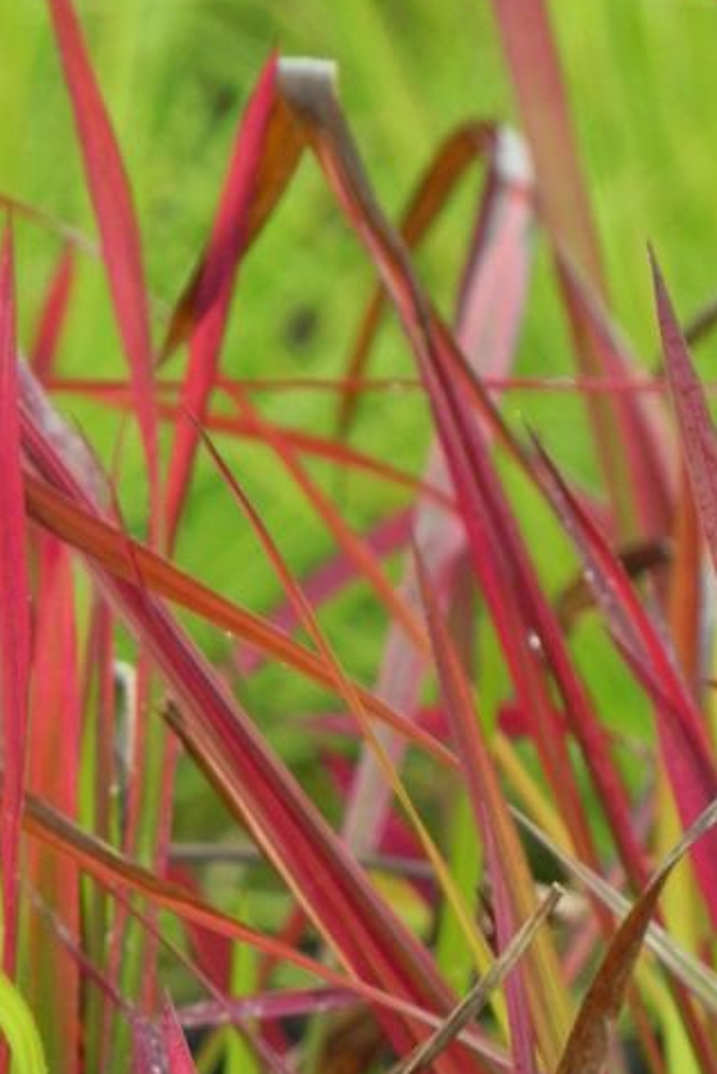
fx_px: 25164
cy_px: 554
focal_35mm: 843
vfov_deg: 2.4
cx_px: 59
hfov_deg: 1.6
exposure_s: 1/60
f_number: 5
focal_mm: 85.6
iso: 160
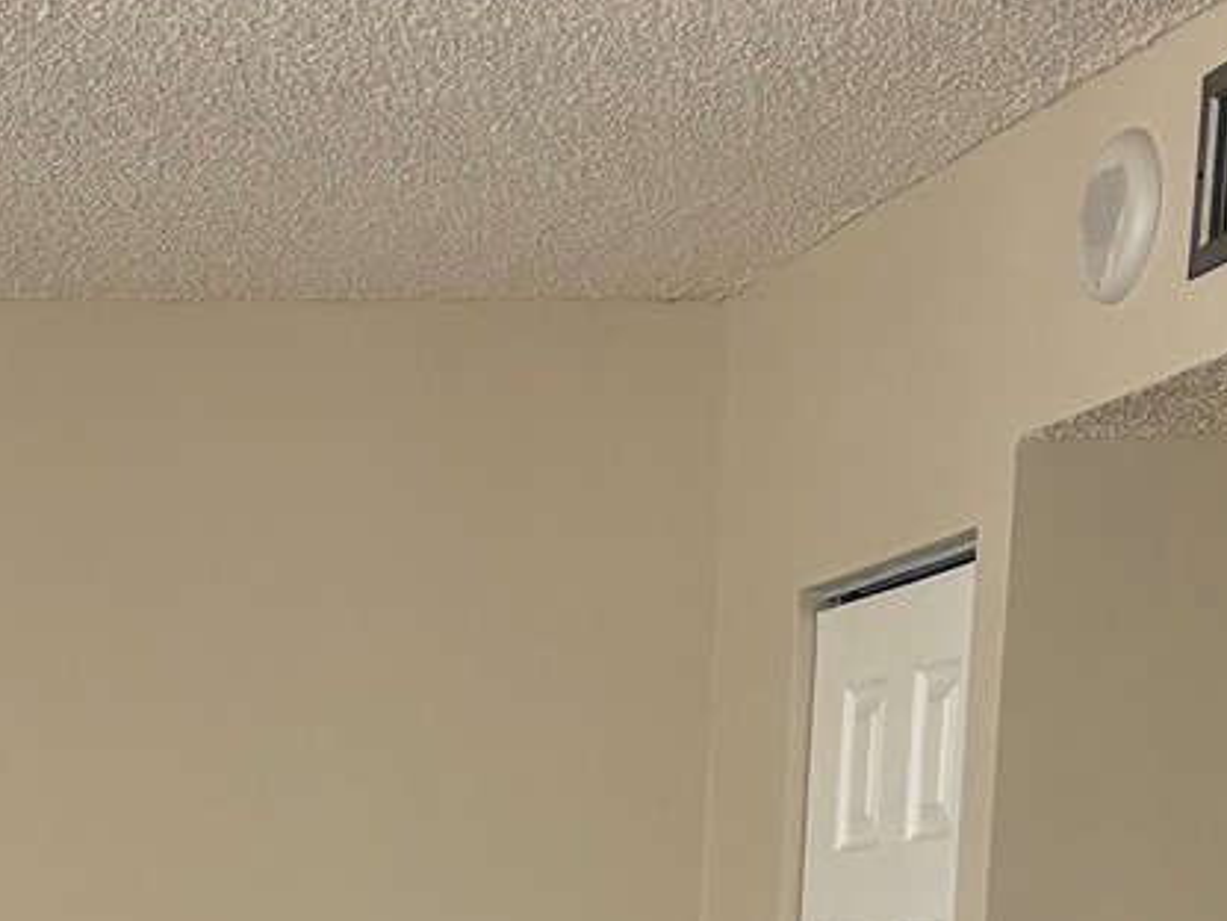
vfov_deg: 13.1
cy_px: 1742
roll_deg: +1.1
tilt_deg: -11.5
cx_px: -386
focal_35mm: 100
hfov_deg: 18.3
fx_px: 3545
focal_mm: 5.96
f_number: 1.6
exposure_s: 1/122
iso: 80
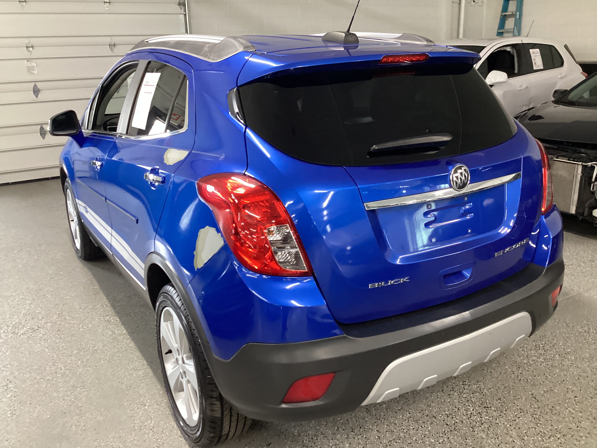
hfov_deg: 58.4
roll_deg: +1.6
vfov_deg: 45.4
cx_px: 298
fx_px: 535
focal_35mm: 31
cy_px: 224
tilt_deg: -18.1
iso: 250
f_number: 2.4
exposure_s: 1/40
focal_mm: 3.3
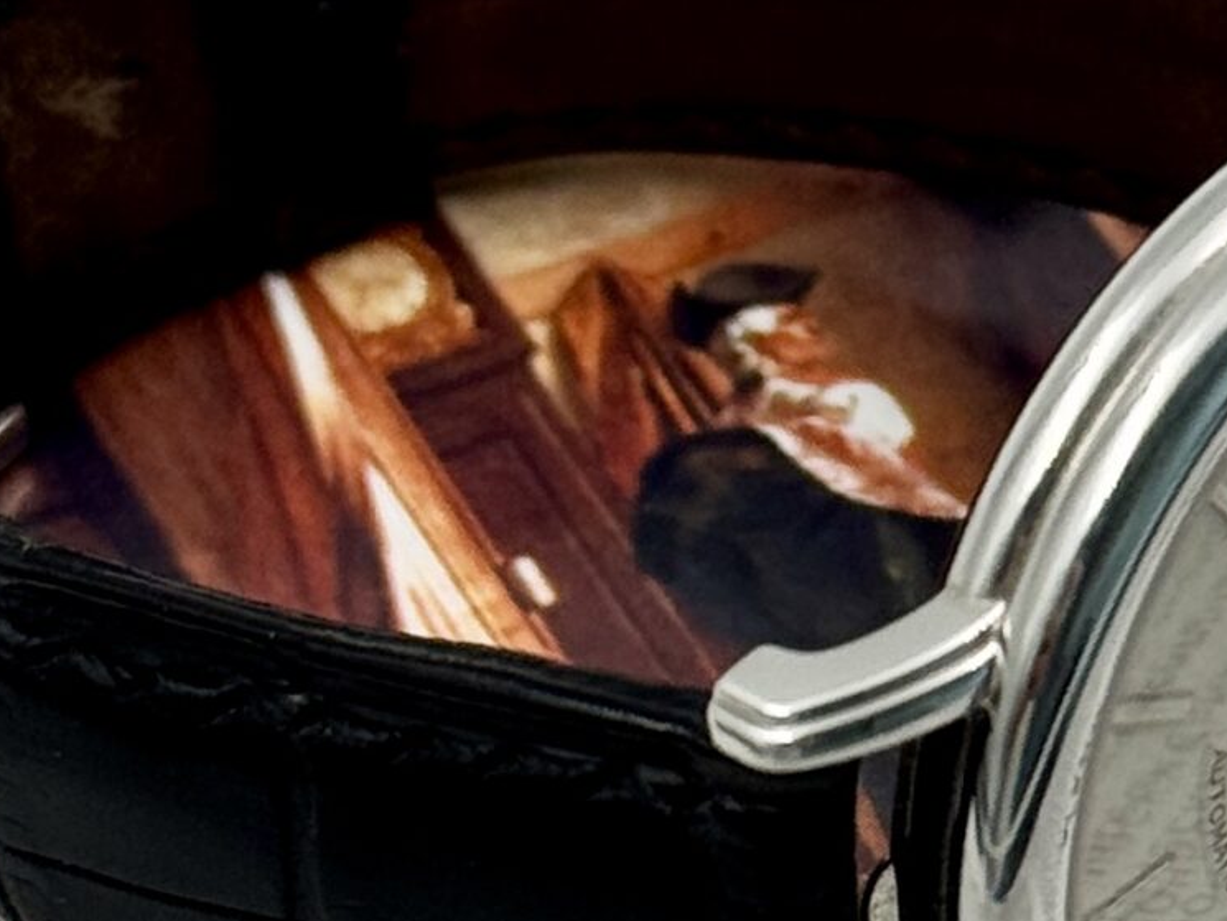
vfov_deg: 9.0
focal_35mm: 165
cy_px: 669
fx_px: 5850
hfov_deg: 11.9
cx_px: 1140
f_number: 1.78
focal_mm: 6.76
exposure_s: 1/527
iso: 64
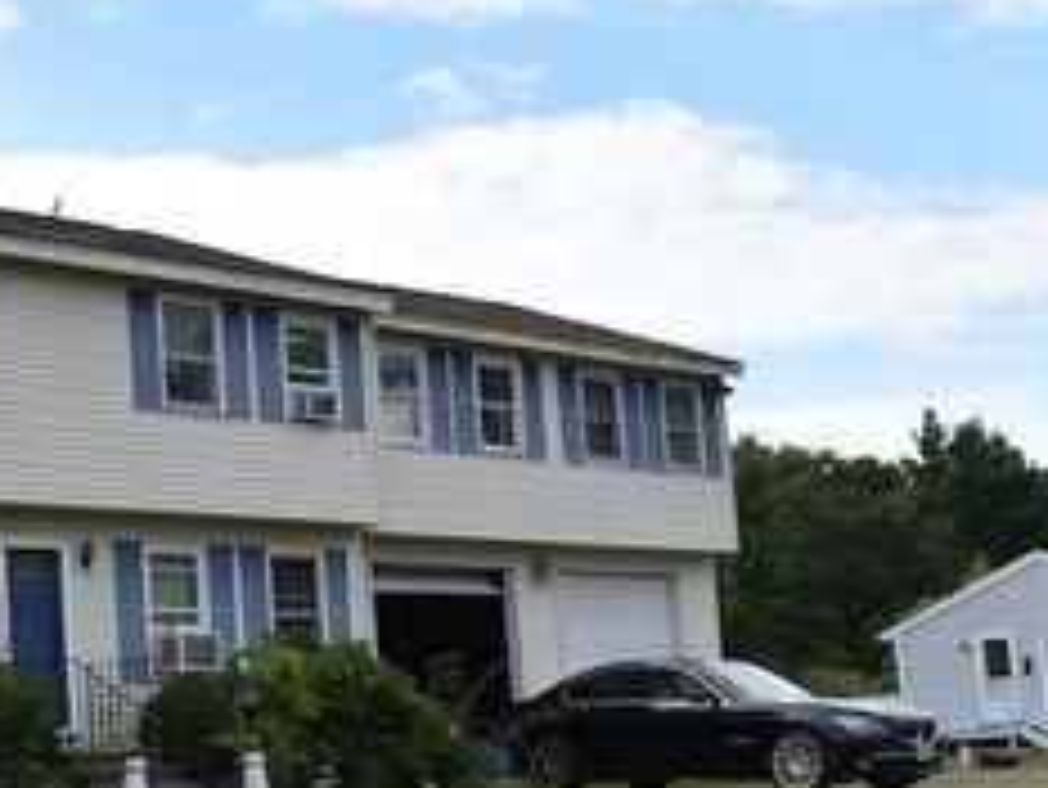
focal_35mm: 71
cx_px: 135
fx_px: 2152
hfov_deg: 26.6
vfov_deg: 20.6
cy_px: 561
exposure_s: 1/250
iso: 160
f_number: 8
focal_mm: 23
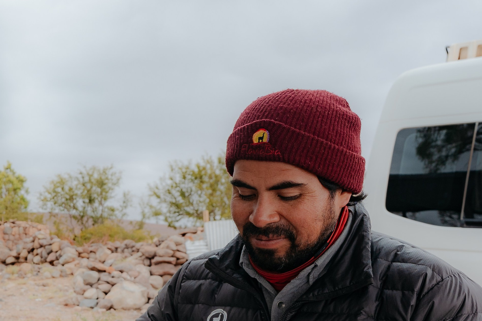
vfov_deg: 23.5
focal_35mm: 56
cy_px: 296
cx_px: -1
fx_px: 750
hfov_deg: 32.7
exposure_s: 1/160
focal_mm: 16.9
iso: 125
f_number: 4.5
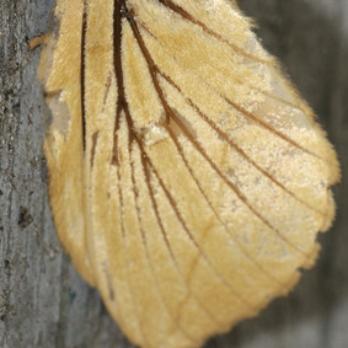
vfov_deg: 4.1
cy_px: 97
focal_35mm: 432
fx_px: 4914
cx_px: 168
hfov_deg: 4.1
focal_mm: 150
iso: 400
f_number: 9
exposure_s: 1/60
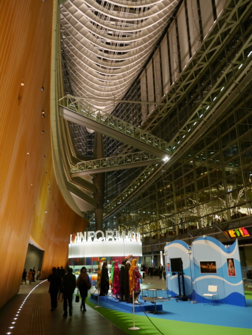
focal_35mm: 34
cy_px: 168
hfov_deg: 41.8
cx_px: 126
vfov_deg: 54.0
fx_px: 330
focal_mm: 17
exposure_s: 1/8
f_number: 4.2
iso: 800
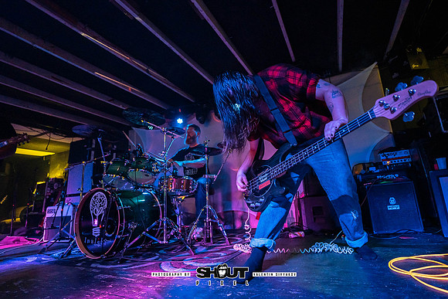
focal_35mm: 17
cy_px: 153
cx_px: 249
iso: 1600
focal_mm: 14
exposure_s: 1/250
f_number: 2.8
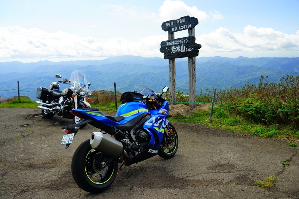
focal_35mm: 32
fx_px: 266
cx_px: 150
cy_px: 100
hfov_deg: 58.7
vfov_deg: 41.1
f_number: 5.6
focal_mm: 32
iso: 100
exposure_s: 1/80
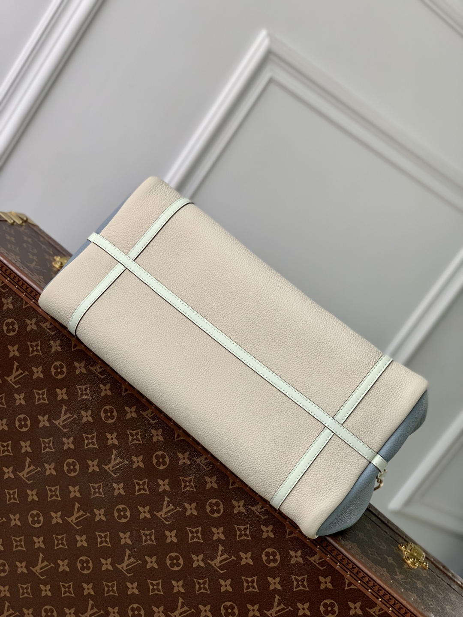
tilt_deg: -12.1
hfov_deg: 28.0
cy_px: 308
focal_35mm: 52
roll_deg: -35.2
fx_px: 927
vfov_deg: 36.8
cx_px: 232
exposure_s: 1/122
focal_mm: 6
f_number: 2.4
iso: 80
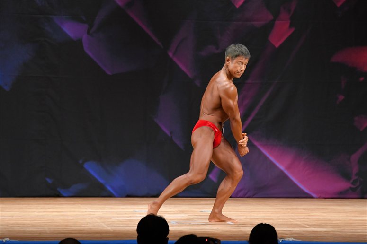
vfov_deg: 5.1
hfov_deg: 7.6
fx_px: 2751
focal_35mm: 270
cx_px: 184
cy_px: 122
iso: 3200
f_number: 5.6
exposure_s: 1/400
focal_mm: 180
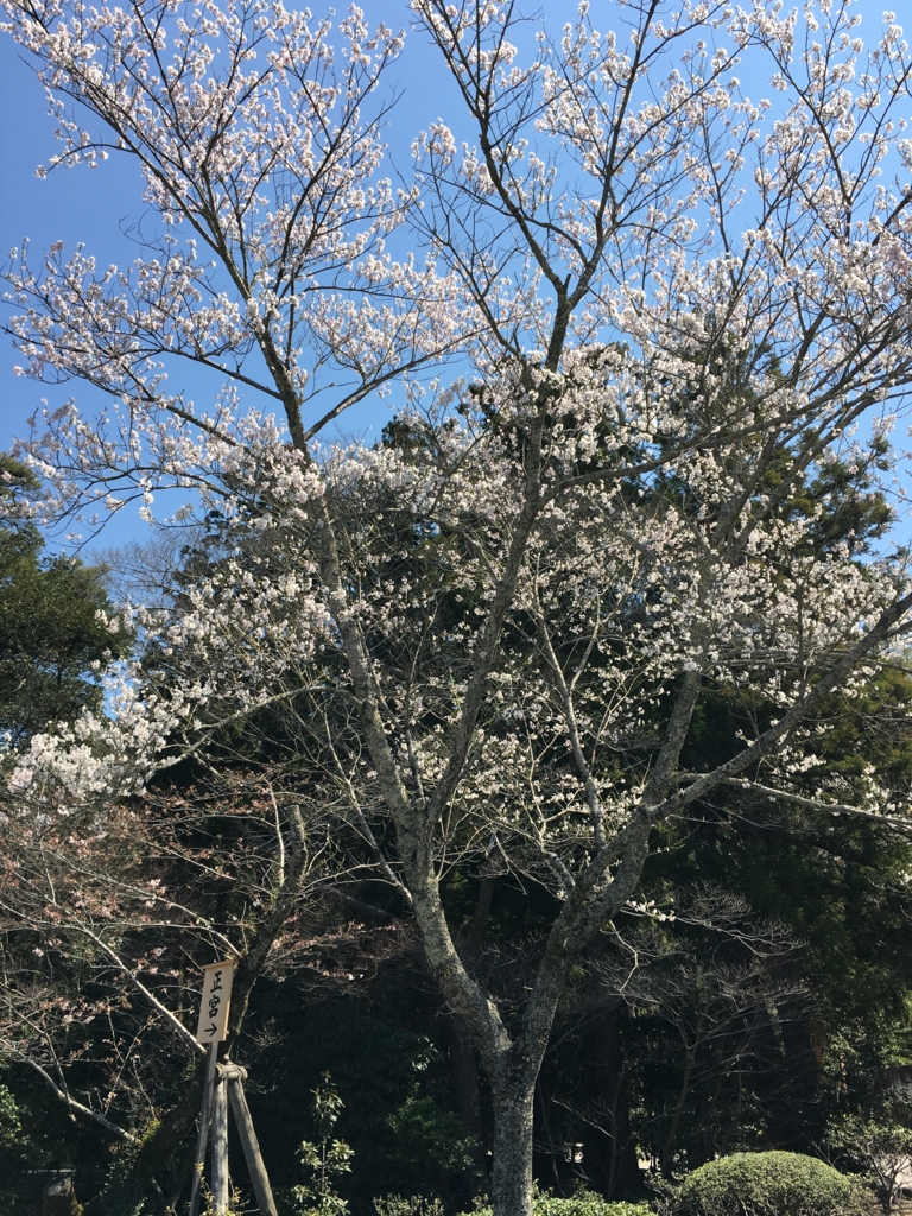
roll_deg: -0.9
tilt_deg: +24.8
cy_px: 608
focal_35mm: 29
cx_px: 456
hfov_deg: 48.2
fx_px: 1019
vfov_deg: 61.7
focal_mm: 4.15
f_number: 2.2
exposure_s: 1/1202
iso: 25
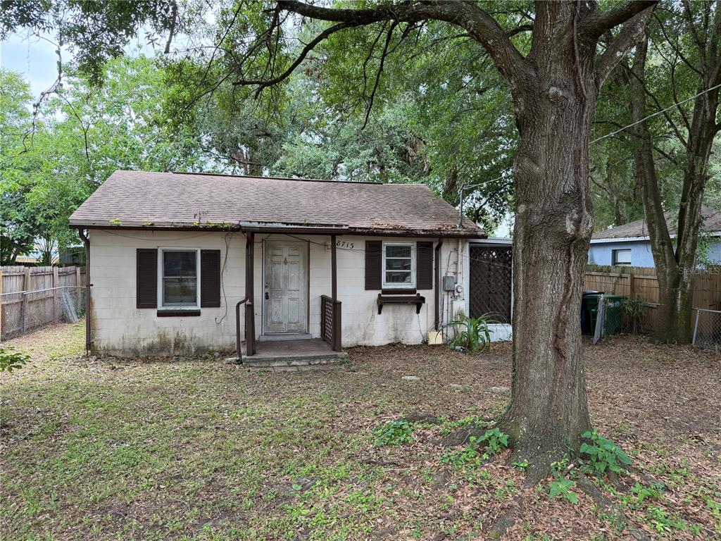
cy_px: 270
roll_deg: -0.8
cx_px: 360
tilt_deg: -0.8
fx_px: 500
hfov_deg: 71.6
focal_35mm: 24
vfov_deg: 56.8
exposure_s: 1/456
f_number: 1.78
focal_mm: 6.76
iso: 100
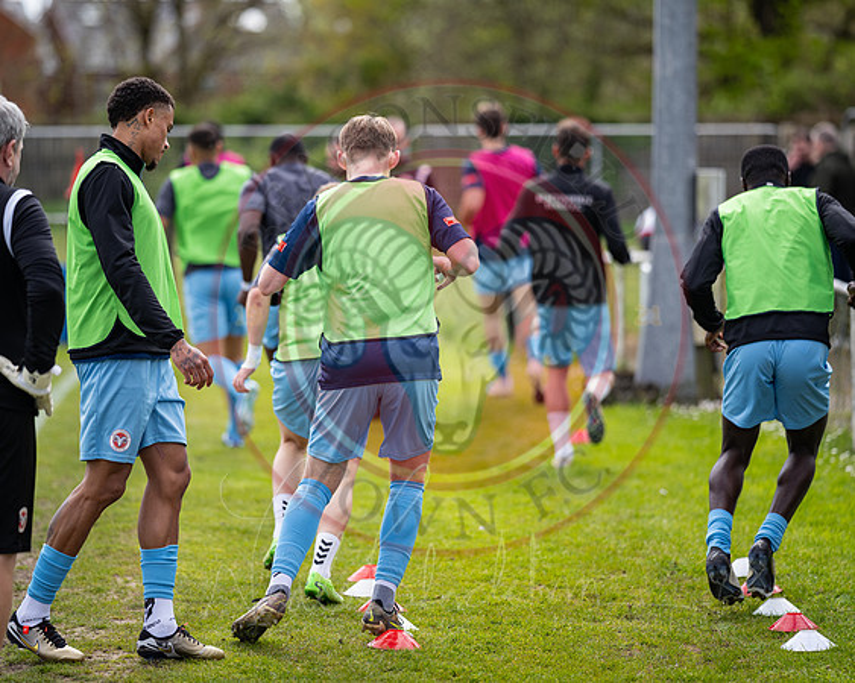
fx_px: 3846
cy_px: 342
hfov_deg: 12.7
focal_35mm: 152
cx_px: 421
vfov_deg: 10.2
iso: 200
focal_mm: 135
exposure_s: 1/3200
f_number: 1.8
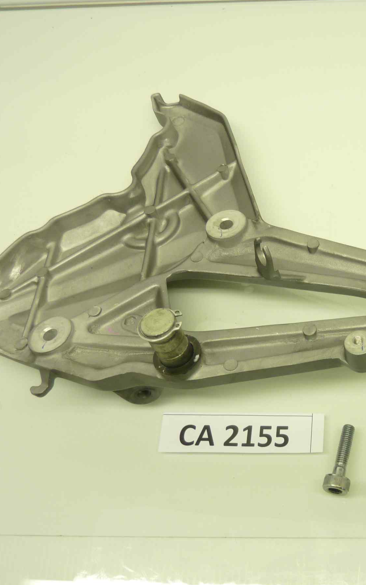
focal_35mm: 38
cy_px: 310
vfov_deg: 51.5
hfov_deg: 31.6
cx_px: 345
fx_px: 606
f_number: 3.3
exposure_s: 1/25
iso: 80
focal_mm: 4.1
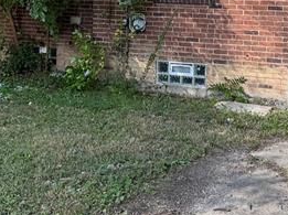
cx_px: 154
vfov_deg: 25.2
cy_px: 0
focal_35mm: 55
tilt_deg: -1.6
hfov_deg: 35.0
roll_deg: -2.5
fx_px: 457
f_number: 2.2
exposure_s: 1/182
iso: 40
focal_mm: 2.22
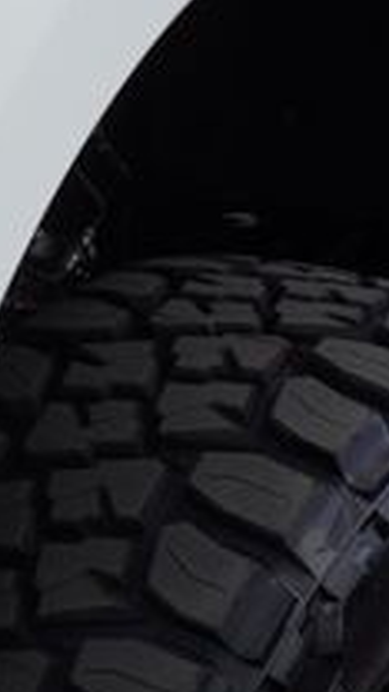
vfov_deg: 17.3
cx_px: -495
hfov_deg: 9.0
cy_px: 279
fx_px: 2274
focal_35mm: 124
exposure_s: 1/125
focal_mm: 16
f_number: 8
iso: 100
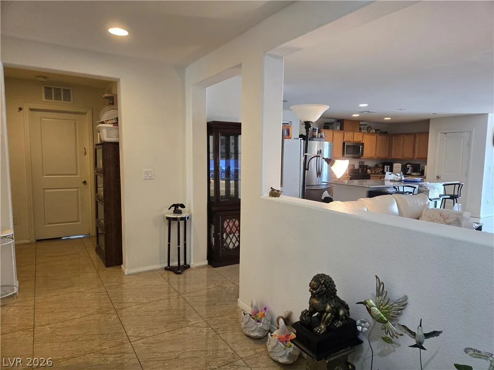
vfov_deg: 58.9
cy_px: 185
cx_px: 247
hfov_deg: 73.9
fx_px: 328
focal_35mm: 23
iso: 250
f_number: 1.8
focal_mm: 5.4
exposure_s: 1/120
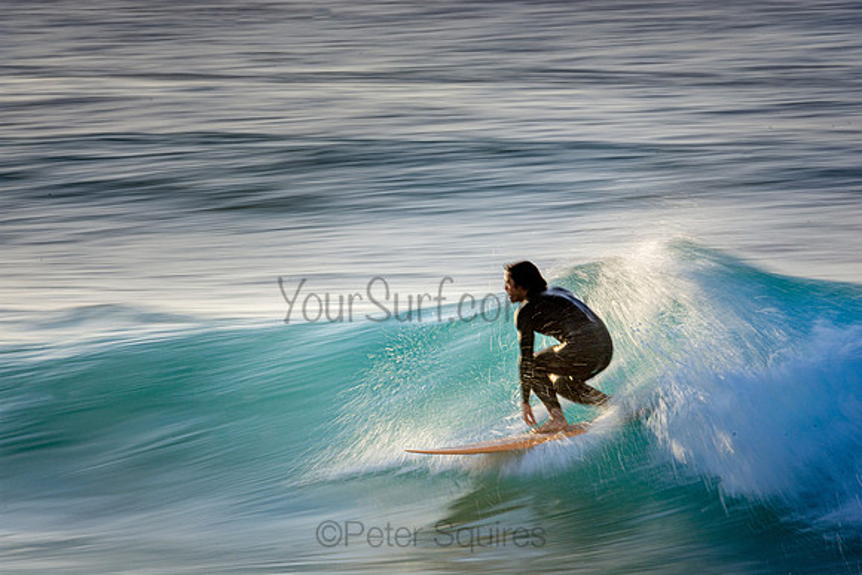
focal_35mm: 750
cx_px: 431
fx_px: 17962
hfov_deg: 2.7
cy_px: 288
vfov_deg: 1.8
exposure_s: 1/20
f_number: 25
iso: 100
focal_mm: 500
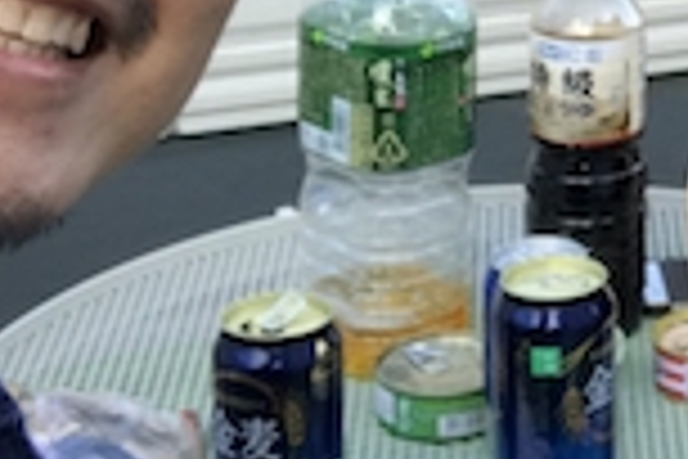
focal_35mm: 131
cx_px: 908
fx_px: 2503
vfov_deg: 10.2
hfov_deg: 14.9
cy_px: -214
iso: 25
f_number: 2.2
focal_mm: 2.87
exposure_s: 1/136
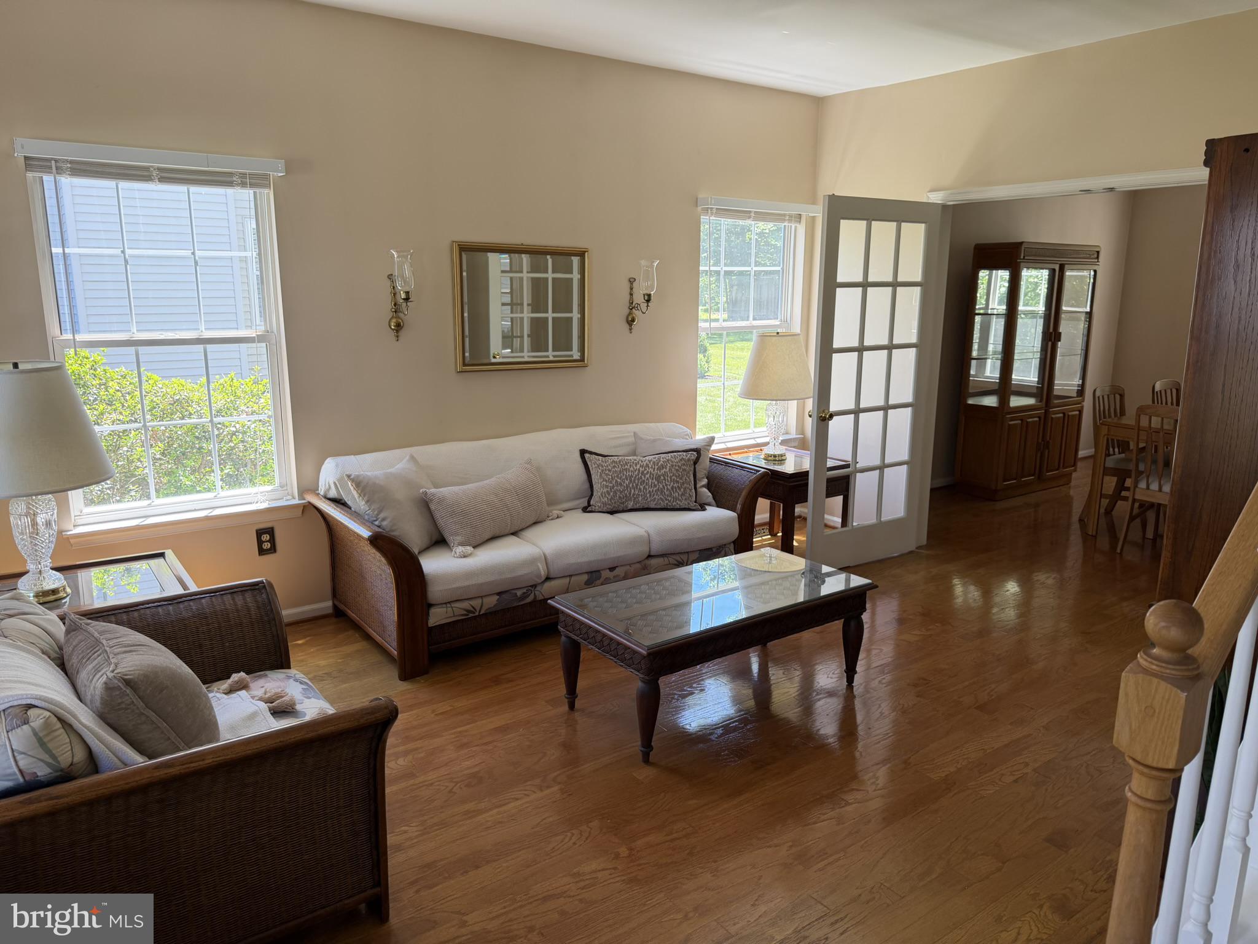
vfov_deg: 56.8
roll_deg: +0.3
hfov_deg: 71.6
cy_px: 472
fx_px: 872
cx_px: 629
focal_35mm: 24
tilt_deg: -12.3
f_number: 1.78
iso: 100
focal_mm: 6.76
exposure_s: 1/191
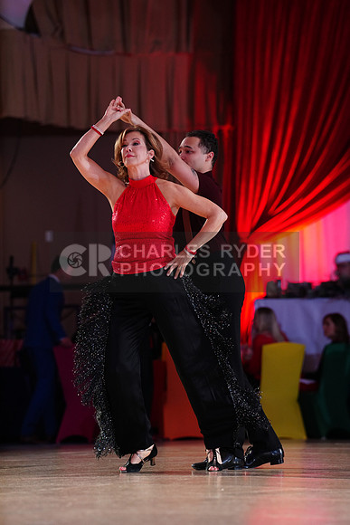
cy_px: 262
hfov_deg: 6.9
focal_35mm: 200
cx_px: 175
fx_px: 2915
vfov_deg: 10.3
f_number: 4.5
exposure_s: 1/200
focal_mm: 200
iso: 2000
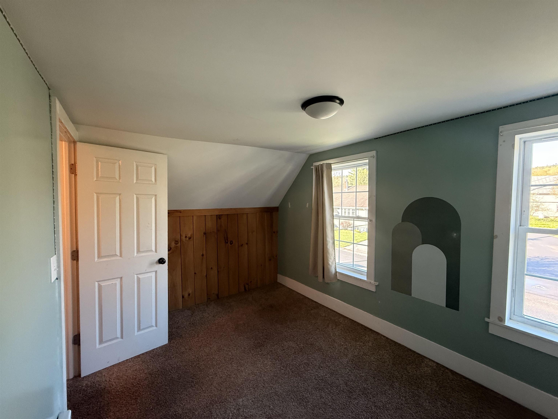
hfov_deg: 102.1
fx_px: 226
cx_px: 279
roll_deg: +0.4
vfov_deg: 85.7
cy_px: 210
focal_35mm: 14
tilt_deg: -1.6
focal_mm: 2.22
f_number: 2.2
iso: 320
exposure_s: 1/99
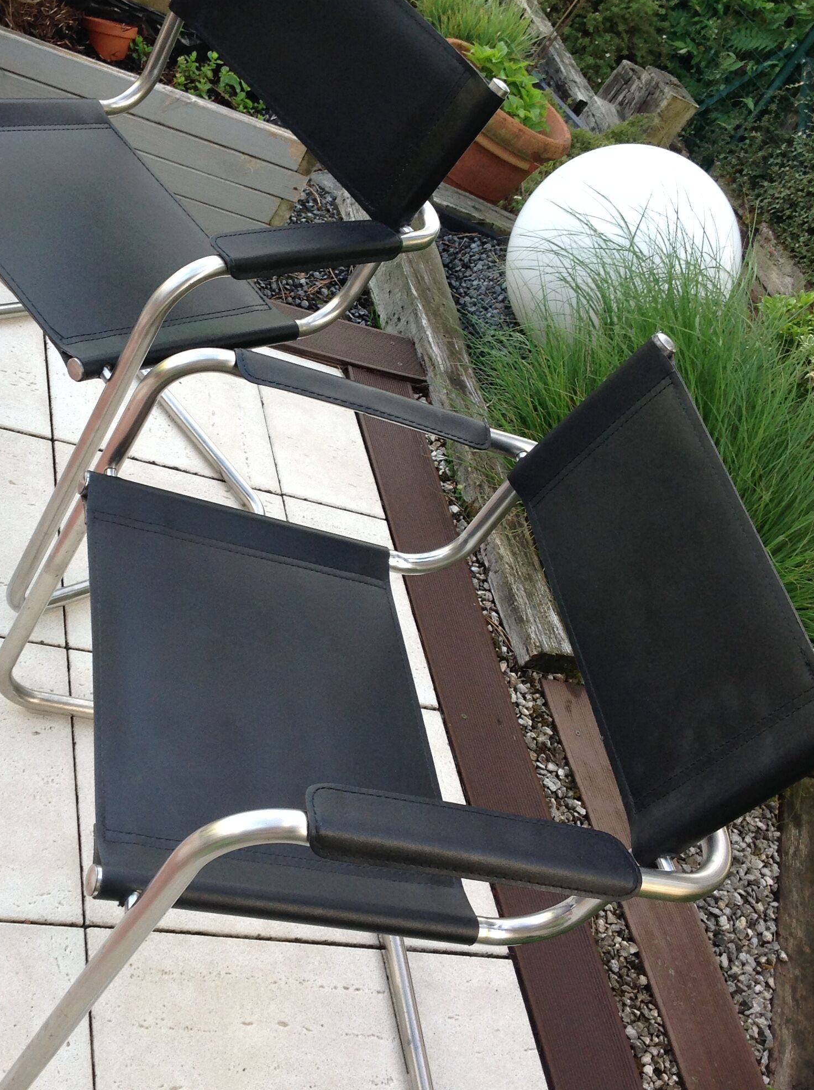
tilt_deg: -38.7
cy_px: 547
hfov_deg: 31.3
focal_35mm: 46
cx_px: 292
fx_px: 1446
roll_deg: -33.3
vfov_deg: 41.3
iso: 64
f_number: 2.4
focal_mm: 4.28
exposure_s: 1/60
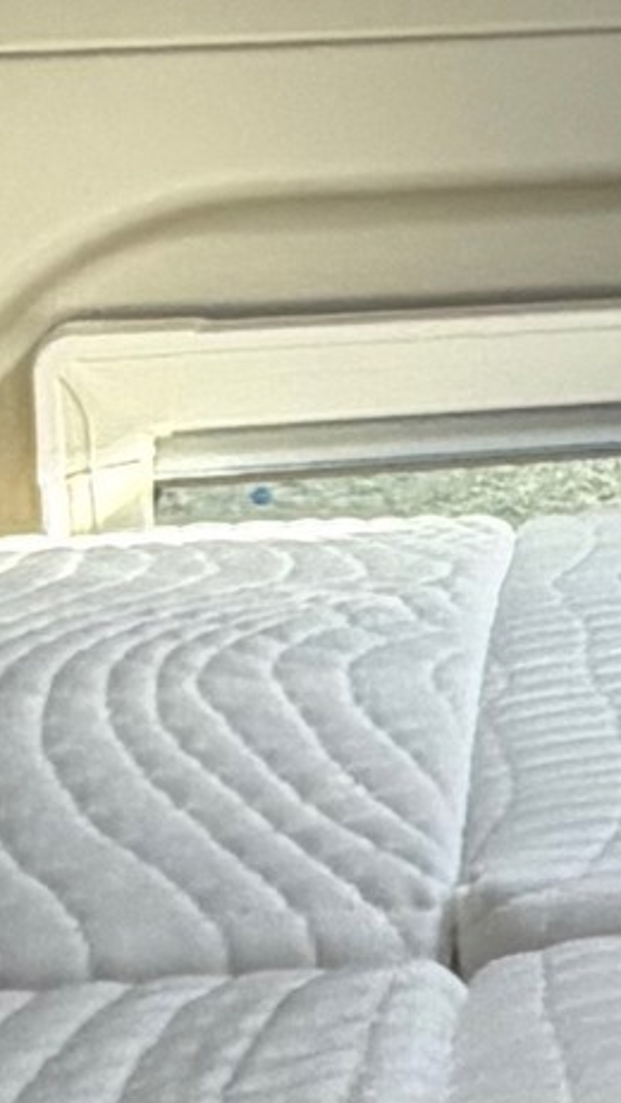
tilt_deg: -0.5
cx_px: 1806
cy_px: 124
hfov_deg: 8.0
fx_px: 3863
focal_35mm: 132
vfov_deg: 16.1
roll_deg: +4.8
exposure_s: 1/135
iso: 50
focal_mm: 2.22
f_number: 2.2
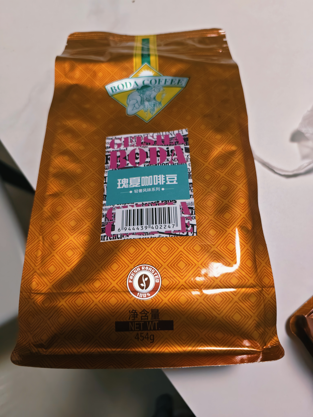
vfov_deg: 73.9
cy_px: 208
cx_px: 156
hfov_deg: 58.9
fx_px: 277
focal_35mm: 23
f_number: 1.57
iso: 499
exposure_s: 1/100
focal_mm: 5.6
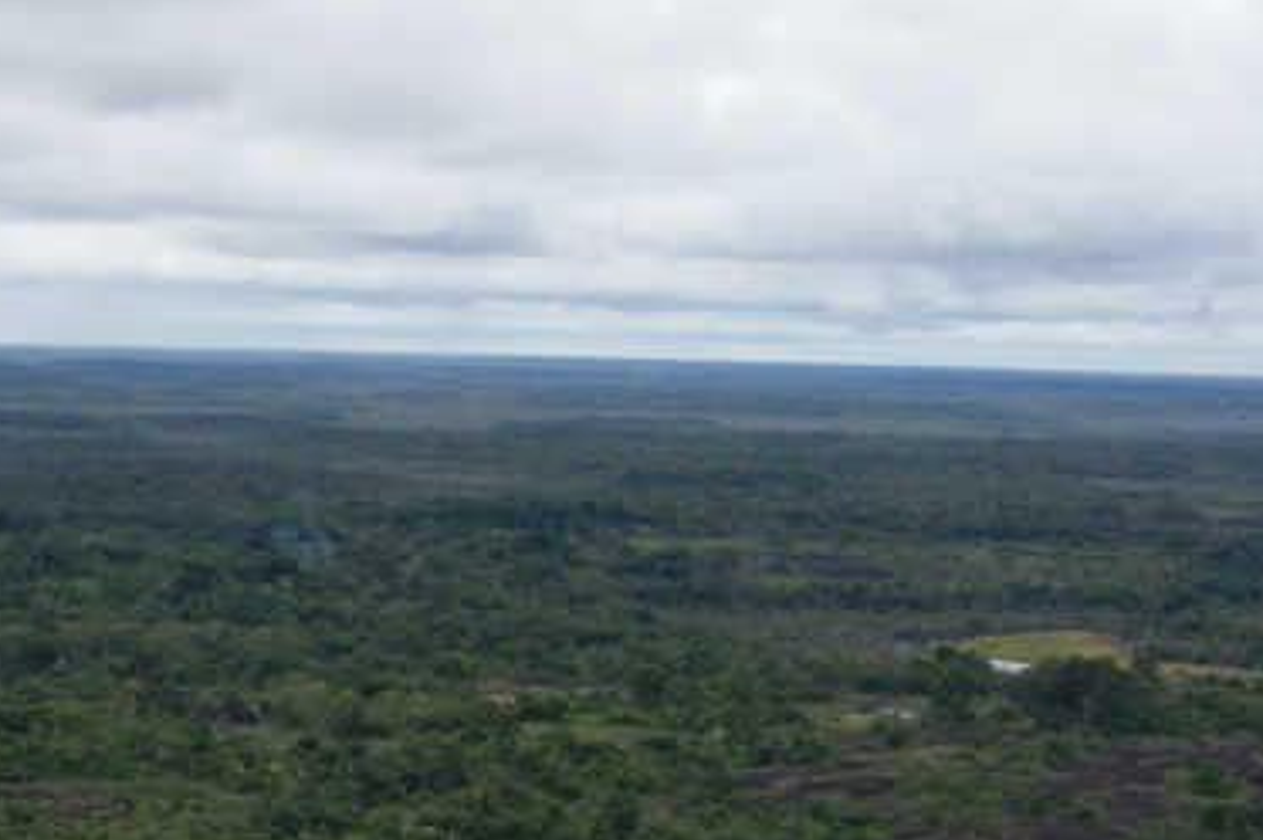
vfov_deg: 13.3
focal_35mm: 103
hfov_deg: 18.5
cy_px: 500
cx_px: -366
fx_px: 3610
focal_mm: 26
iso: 100
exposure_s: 1/160
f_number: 11
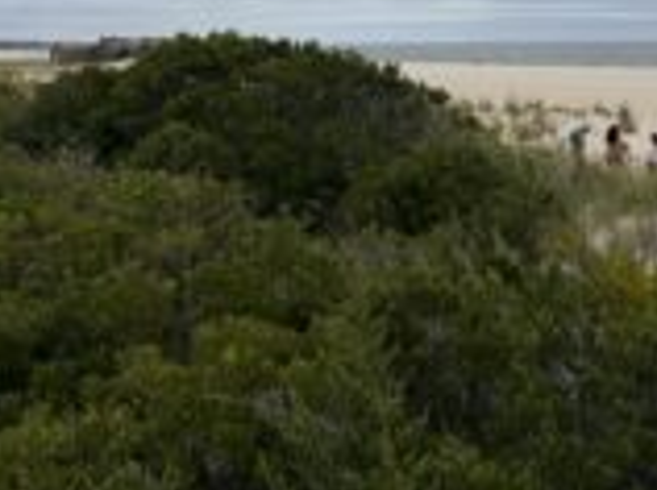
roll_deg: +1.1
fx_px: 1251
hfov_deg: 29.1
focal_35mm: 66
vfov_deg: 21.4
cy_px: -8
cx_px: 462
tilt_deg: +2.5
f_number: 1.6
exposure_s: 1/6993
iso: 64
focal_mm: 5.96
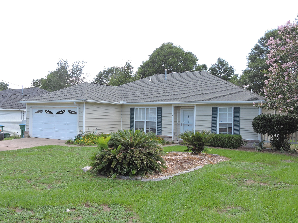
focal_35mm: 33
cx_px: 149
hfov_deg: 55.4
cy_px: 112
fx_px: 284
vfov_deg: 42.9
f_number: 3.6
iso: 100
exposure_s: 1/200
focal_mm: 5.9
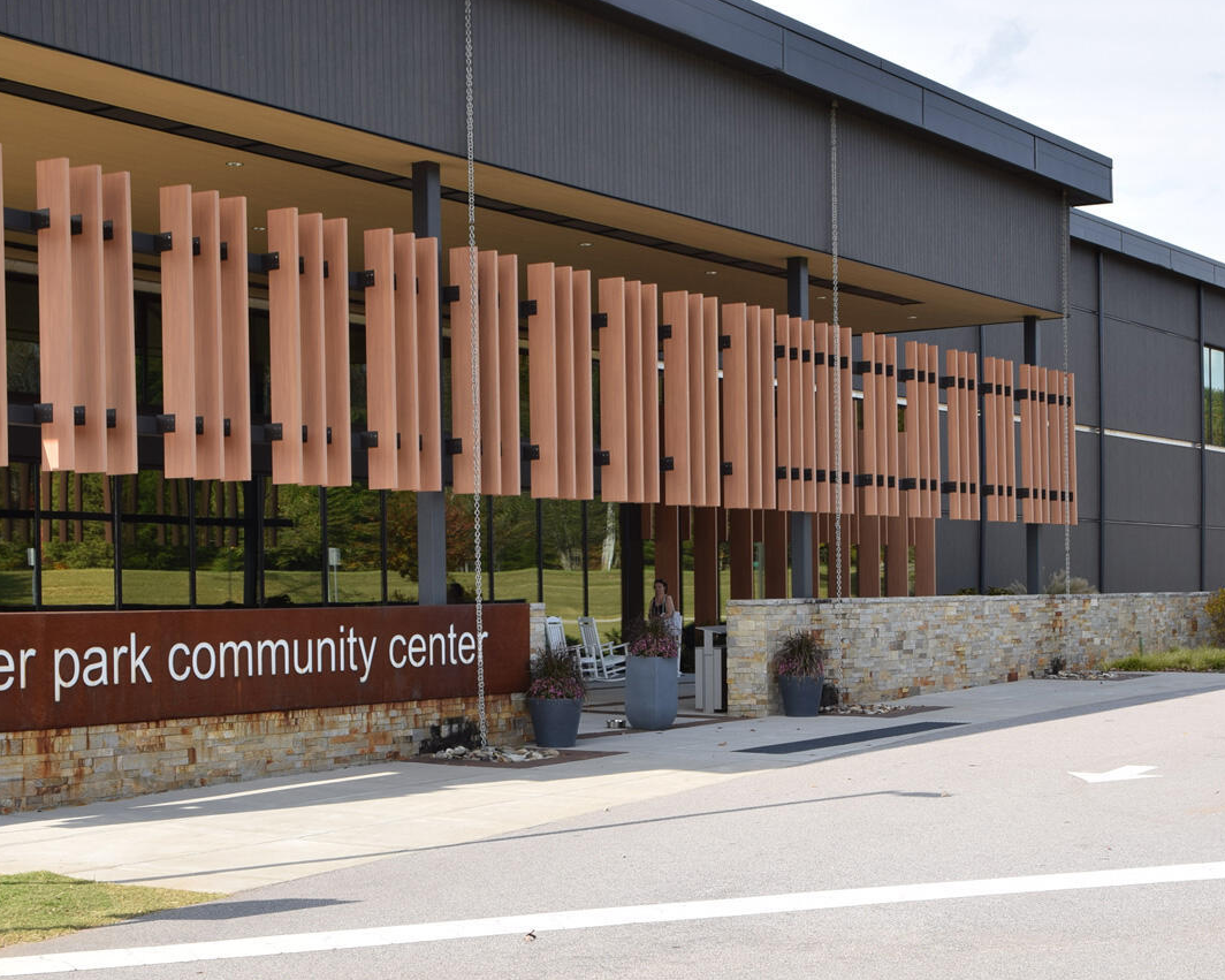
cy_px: 488
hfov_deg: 35.6
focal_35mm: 53
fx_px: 1906
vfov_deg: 28.8
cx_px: 548
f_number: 8
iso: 100
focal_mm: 31
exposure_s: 1/125
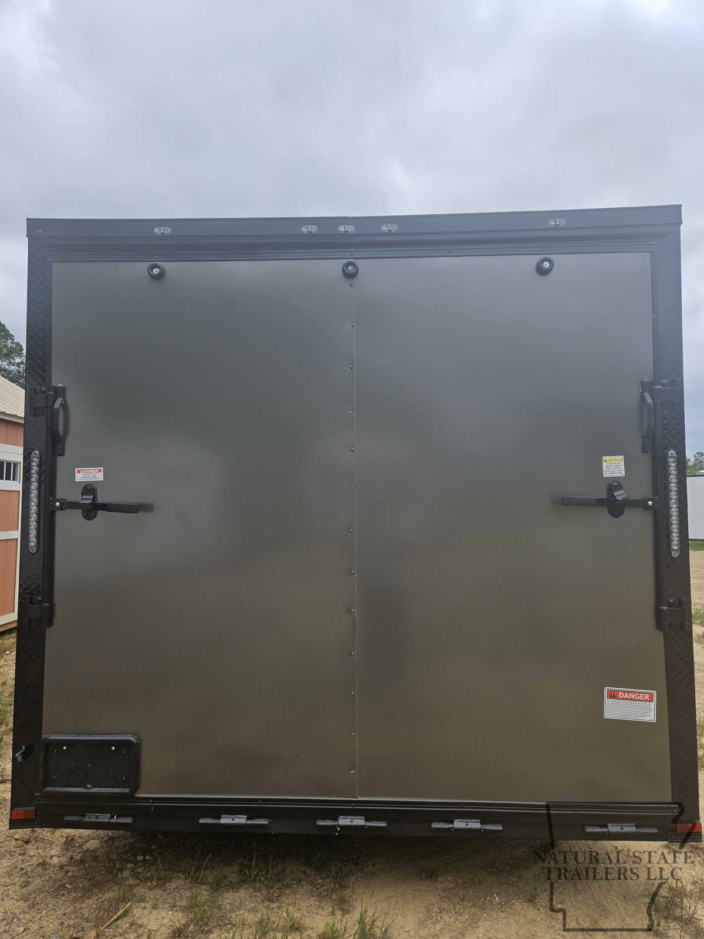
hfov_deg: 58.9
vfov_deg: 73.9
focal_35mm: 23
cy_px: 470
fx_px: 624
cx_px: 352
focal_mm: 5.4
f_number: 1.8
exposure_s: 1/1189
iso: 25
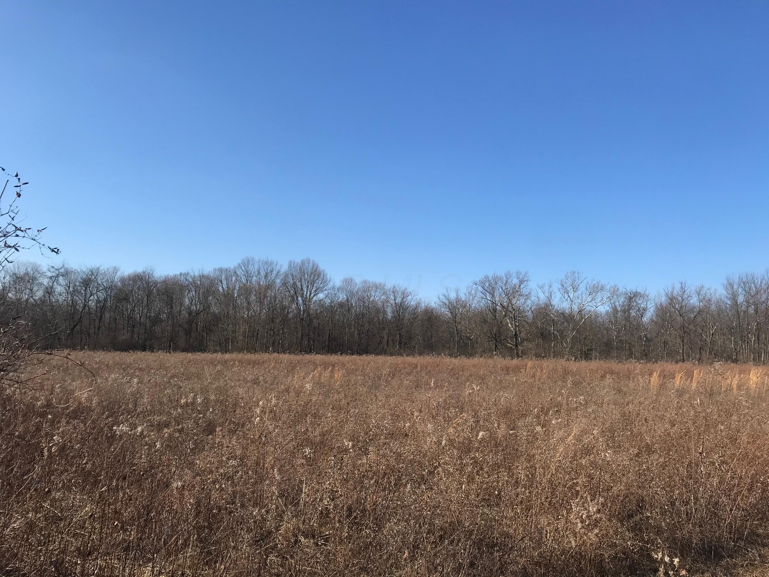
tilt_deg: +8.3
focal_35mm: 28
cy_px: 288
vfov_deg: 49.7
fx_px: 622
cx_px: 384
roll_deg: -3.7
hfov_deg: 63.4
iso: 20
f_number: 1.8
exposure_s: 1/2283
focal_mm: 3.99
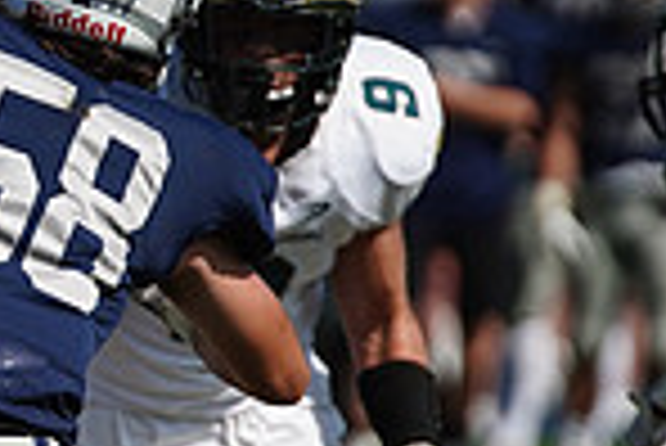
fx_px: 21703
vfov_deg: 1.2
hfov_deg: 1.8
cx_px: -472
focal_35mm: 1172
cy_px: 273
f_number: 2.8
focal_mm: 300
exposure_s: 1/8000
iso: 400
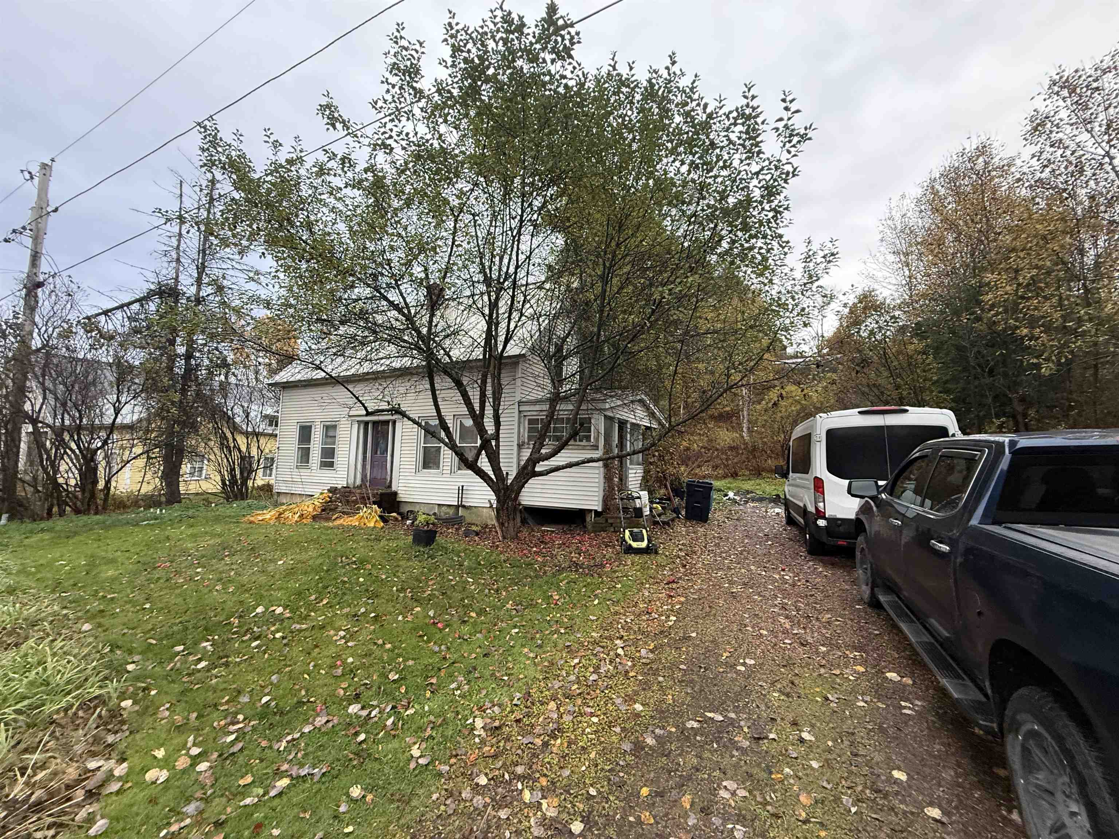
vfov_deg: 85.7
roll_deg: -0.7
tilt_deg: +10.1
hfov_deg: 102.1
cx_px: 560
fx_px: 453
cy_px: 420
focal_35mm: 14
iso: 250
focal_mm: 2.22
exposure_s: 1/99
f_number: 2.2
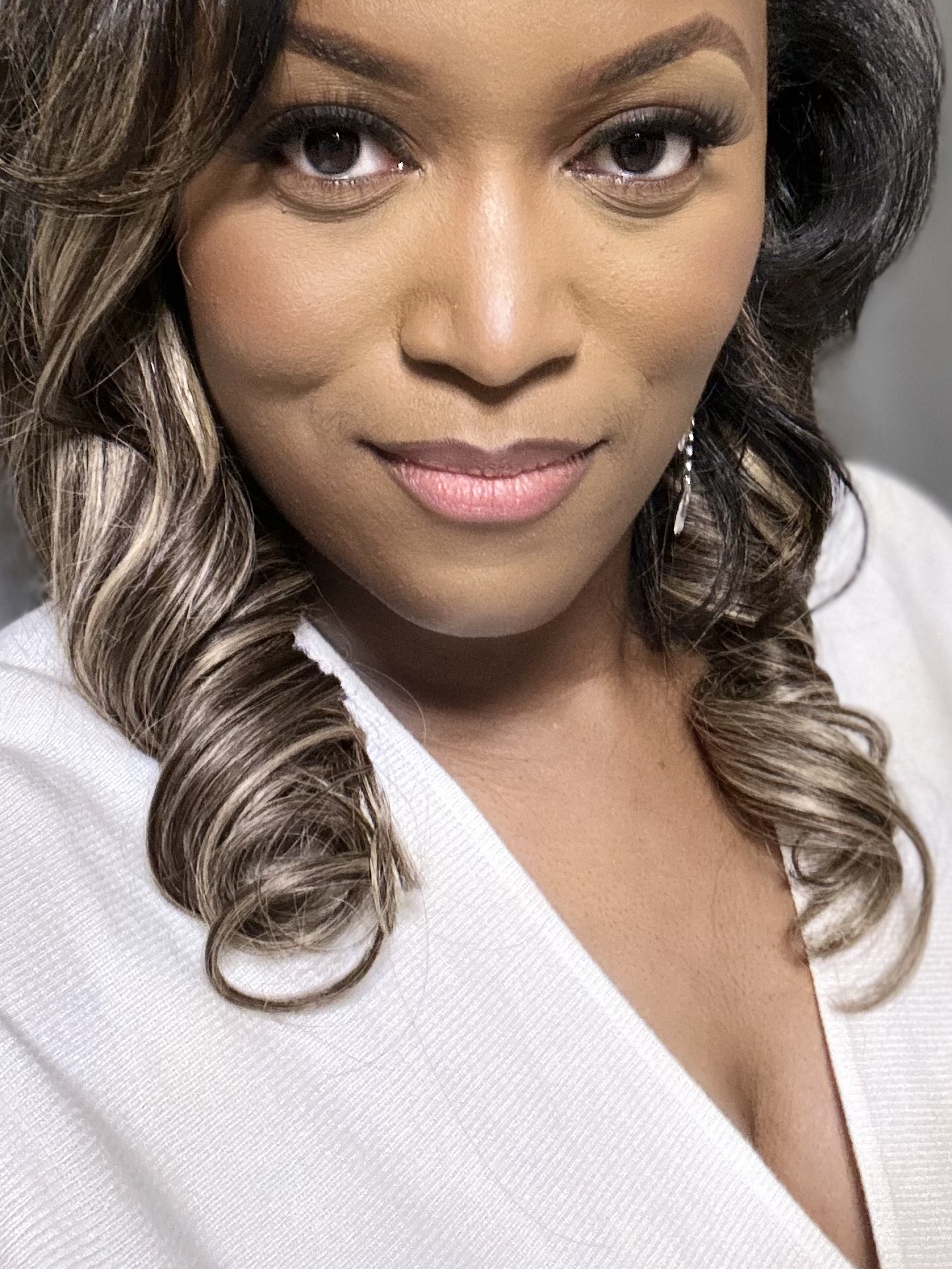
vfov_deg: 38.8
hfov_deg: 30.3
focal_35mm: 48
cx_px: 447
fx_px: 1760
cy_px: 350
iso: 320
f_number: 1.9
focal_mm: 2.69
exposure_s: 1/30
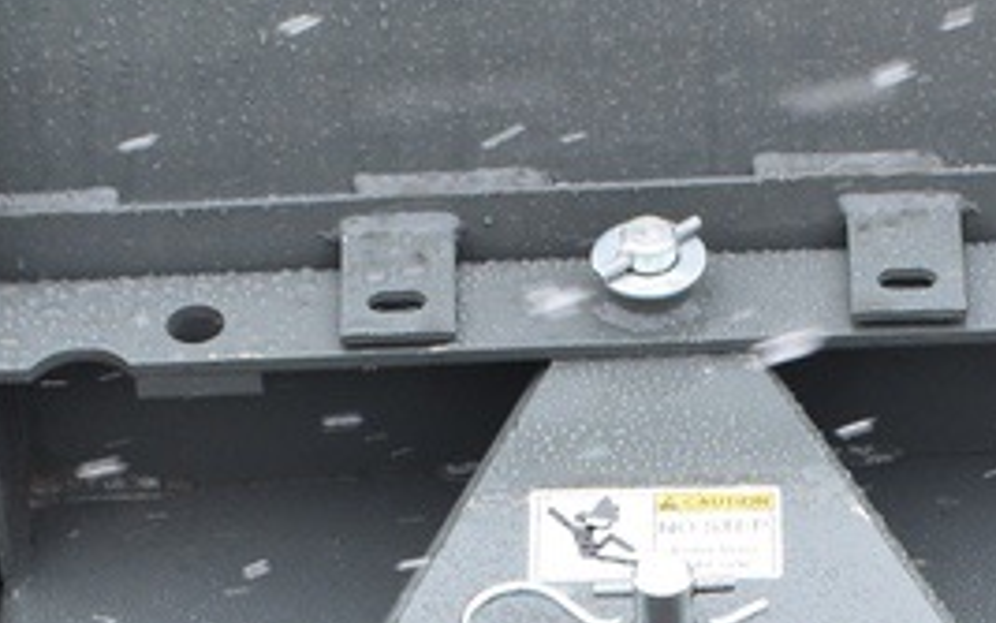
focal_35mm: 172
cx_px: 619
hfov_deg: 12.2
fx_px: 4670
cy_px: 1171
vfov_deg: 7.4
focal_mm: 20
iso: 400
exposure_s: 1/200
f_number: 7.1
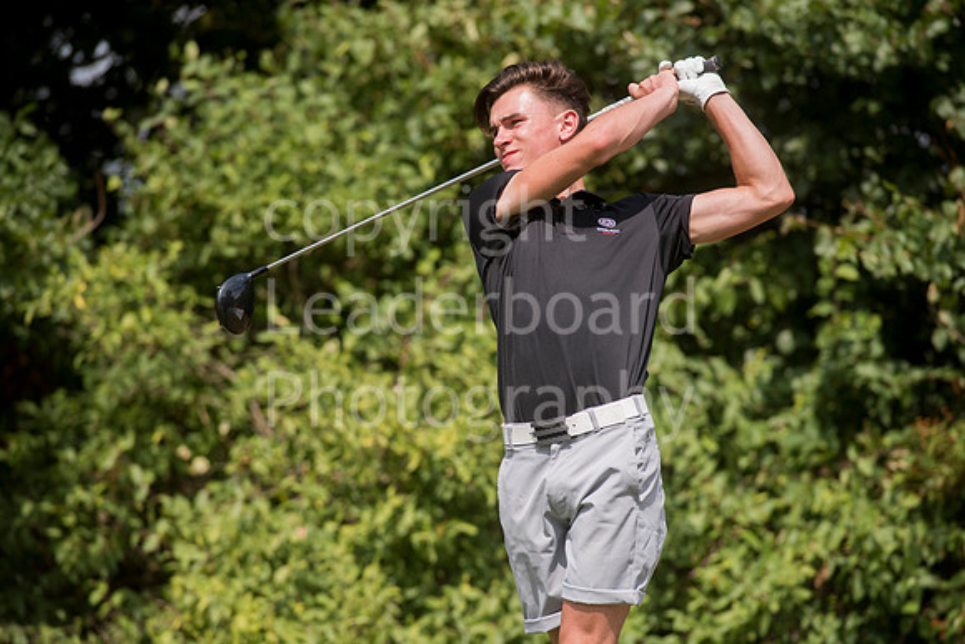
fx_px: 8043
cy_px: 322
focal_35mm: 300
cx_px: 482
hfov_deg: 6.9
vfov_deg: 4.6
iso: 320
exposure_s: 1/3200
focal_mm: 300
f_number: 5
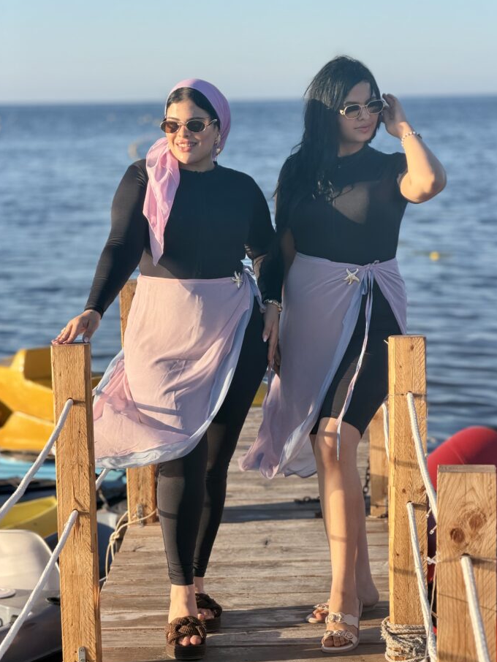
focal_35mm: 103
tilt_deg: -6.4
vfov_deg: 19.1
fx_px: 1971
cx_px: 252
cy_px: 334
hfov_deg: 14.4
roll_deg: +0.9
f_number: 2.8
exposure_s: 1/590
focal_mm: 16.89
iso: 50
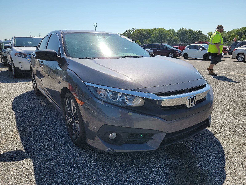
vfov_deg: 56.8
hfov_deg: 71.6
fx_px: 171
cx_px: 123
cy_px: 92
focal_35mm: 24
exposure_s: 1/1052
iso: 50
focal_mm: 6.7
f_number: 1.8
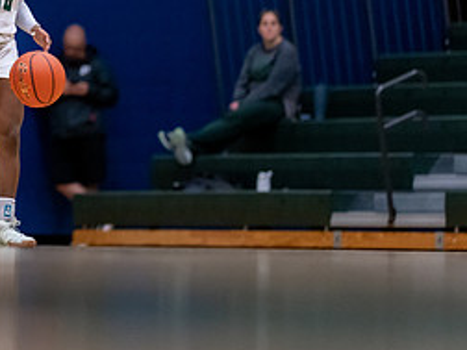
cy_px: -50
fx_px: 5410
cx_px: -150
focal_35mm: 401
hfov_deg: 4.9
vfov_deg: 3.7
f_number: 1.8
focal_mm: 135
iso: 1600
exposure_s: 1/1250
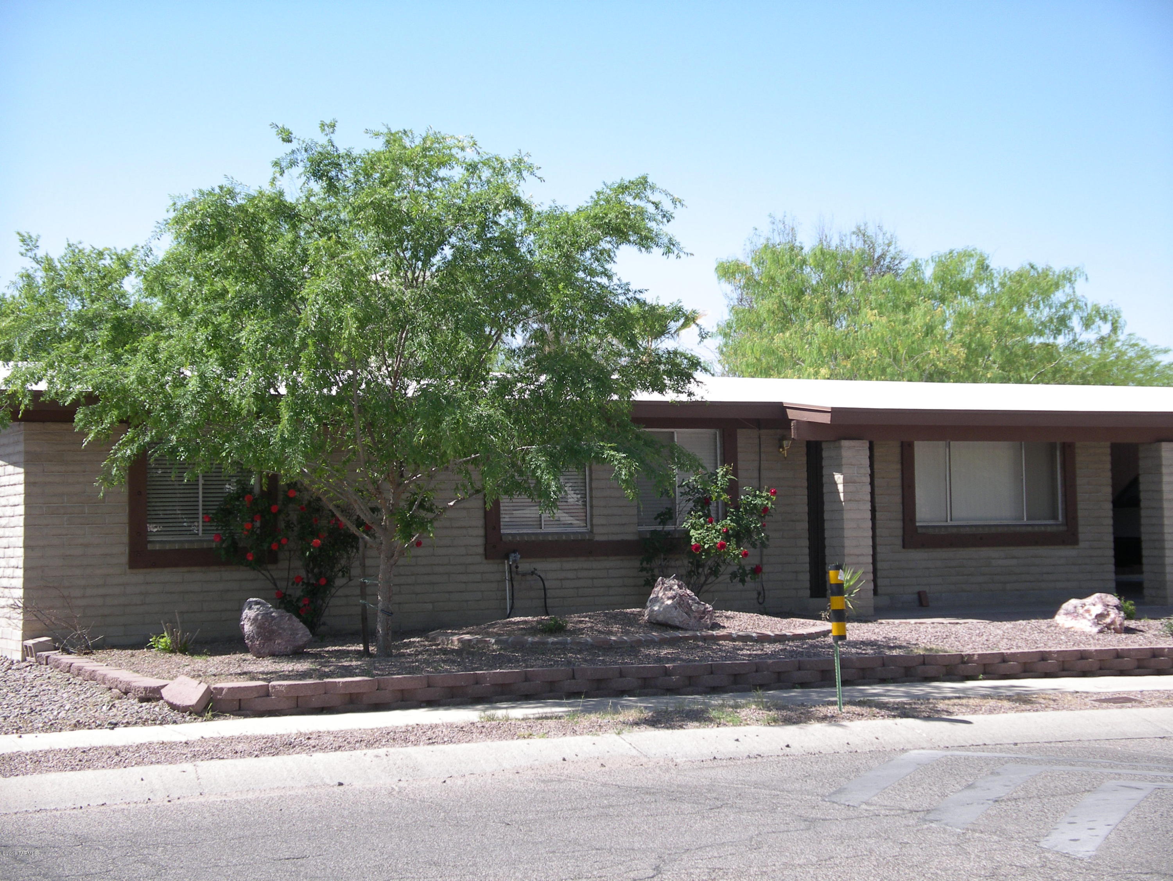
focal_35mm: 62
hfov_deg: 31.2
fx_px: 2102
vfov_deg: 23.7
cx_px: 586
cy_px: 440
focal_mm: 12.8
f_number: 3.3
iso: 100
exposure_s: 1/640
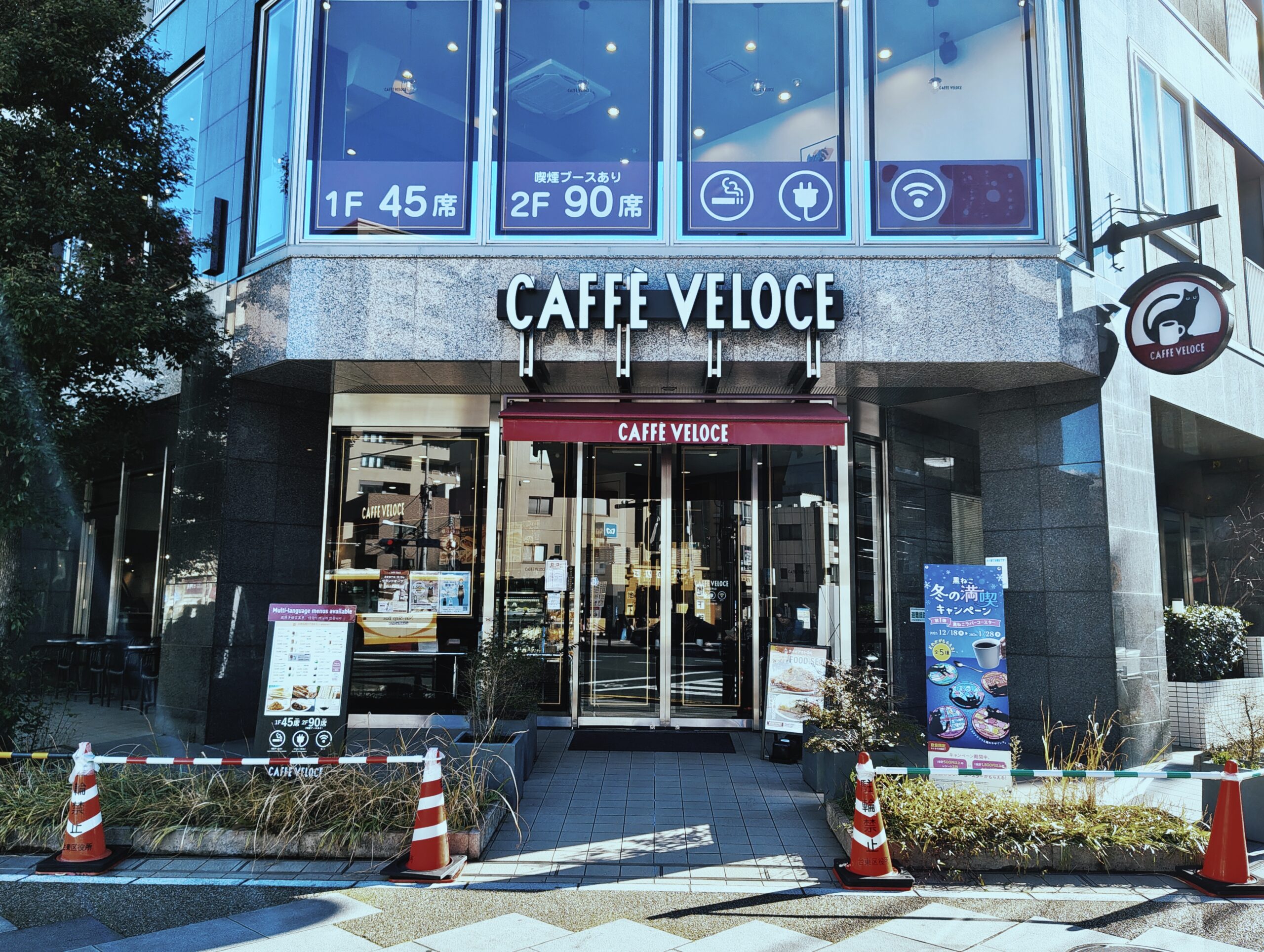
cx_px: 632
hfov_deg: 61.6
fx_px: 1061
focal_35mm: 29
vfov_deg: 48.3
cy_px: 476
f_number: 1.88
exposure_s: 1/536
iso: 50
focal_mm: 5.56
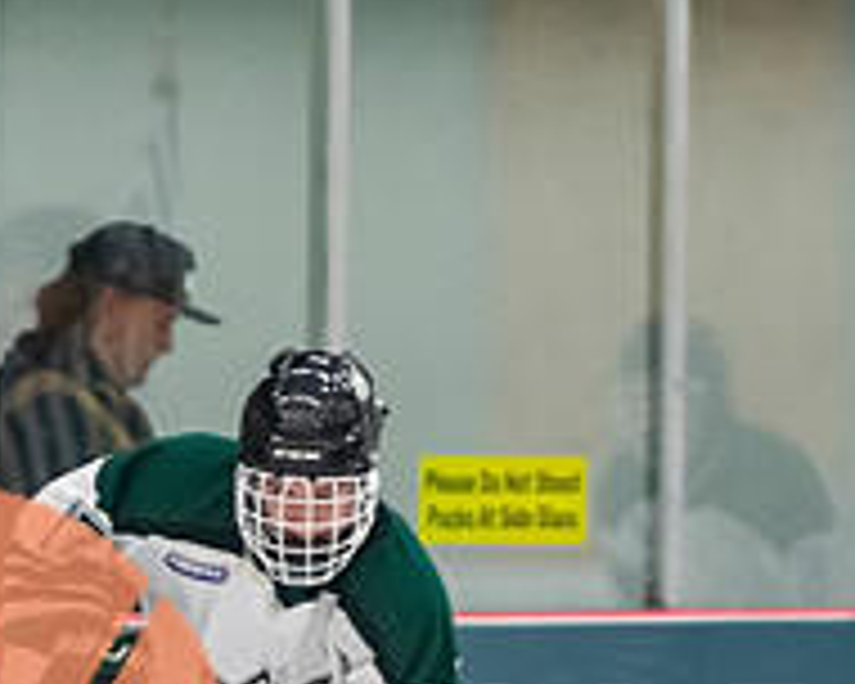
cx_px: 343
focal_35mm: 1118
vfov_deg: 1.4
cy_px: 725
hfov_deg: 1.7
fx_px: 28291
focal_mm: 200
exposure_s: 1/640
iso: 2000
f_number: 3.2
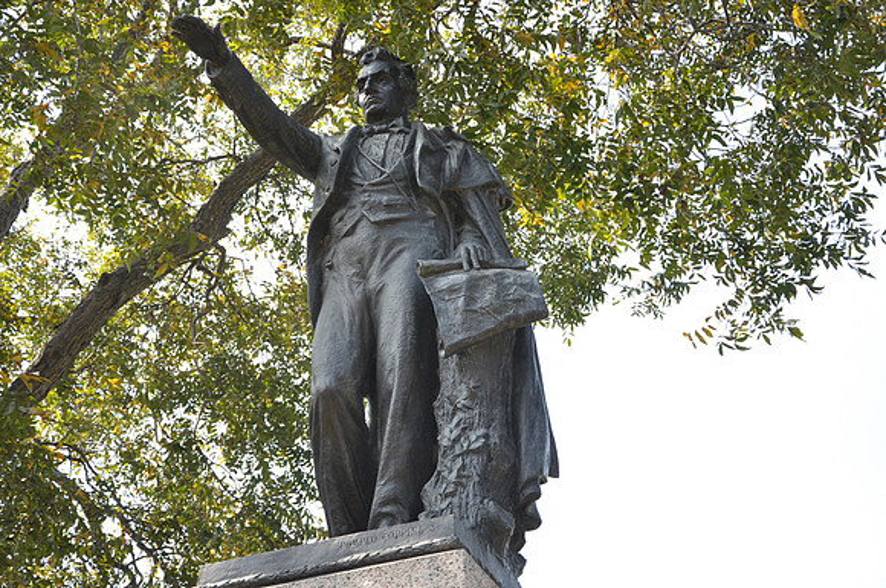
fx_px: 1401
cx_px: 443
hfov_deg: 35.1
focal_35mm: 57
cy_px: 294
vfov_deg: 23.7
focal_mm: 38
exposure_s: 1/125
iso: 400
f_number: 5.6
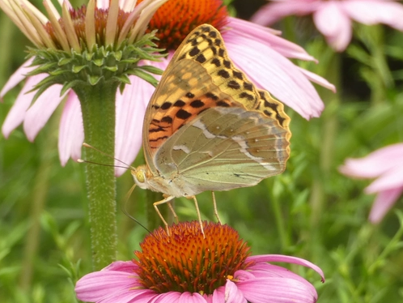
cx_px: 215
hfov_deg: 7.7
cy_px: 160
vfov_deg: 5.8
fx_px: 2993
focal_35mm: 257
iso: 80
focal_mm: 35.8
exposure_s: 1/60
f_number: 5.5
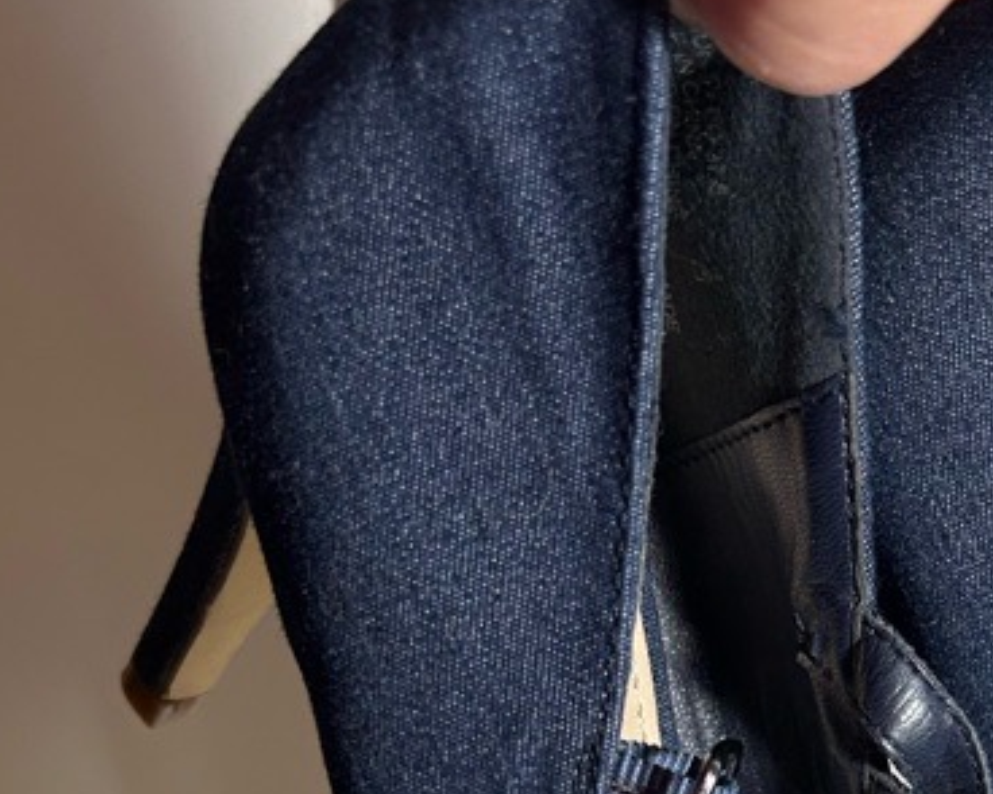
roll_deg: -12.9
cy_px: 1126
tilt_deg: -44.2
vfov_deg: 19.7
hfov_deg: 26.5
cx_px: 917
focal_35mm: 69
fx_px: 2027
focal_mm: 5.7
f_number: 1.5
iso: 100
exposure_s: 1/50
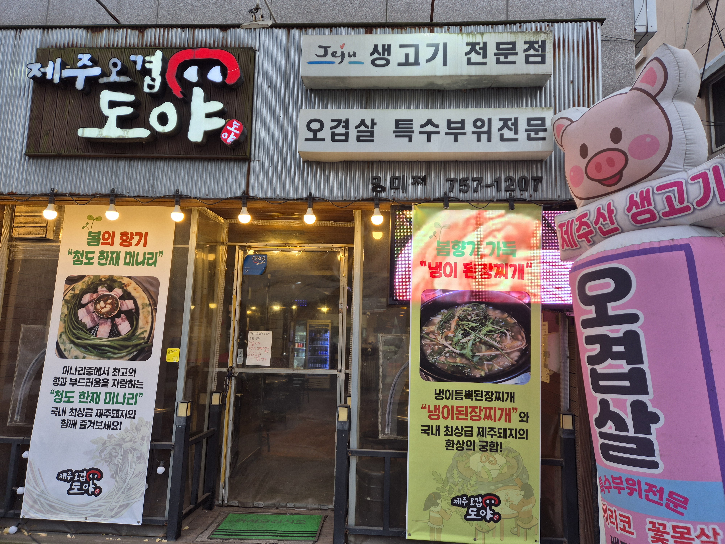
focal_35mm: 23
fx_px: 482
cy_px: 272
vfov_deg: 58.9
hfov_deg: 73.9
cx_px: 362
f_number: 1.8
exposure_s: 1/96
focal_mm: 5.4
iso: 25
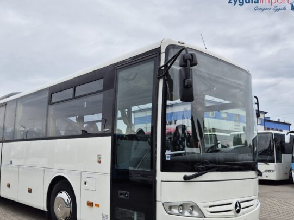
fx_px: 289
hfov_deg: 53.2
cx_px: 104
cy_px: 141
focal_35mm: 34
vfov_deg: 41.4
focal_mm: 5.4
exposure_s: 1/435
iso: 25
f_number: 1.8
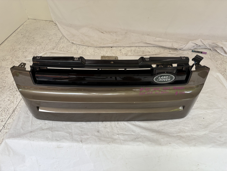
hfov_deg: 67.3
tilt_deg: -43.7
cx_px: 114
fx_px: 170
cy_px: 86
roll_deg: -0.3
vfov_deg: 53.1
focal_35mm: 26
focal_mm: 5.96
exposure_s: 1/134
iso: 32
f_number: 1.6
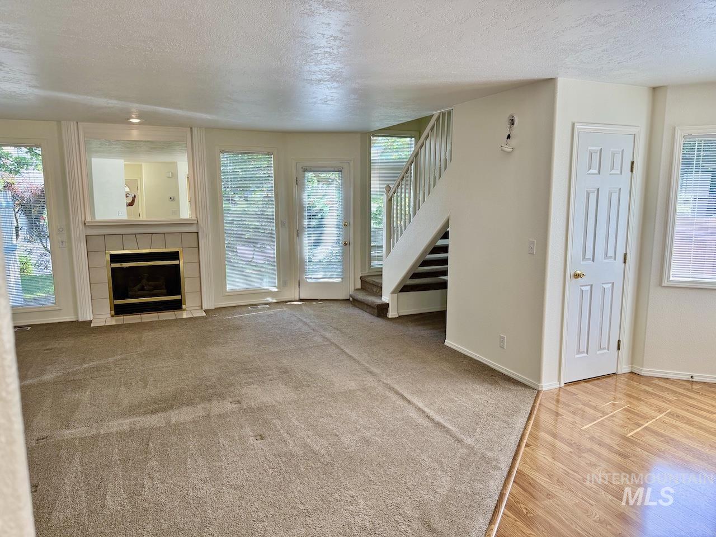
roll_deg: +0.1
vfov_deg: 56.8
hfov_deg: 71.6
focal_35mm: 24
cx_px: 358
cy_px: 268
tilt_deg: -9.7
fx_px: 496
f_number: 1.78
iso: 125
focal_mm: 6.76
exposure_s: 1/224
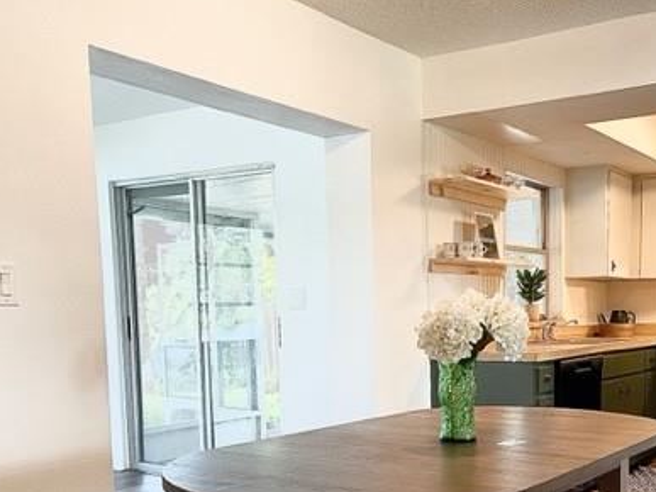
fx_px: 815
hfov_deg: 43.3
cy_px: 392
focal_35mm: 43
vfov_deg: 32.7
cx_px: 434
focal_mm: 5.1
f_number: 1.6
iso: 100
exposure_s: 1/60
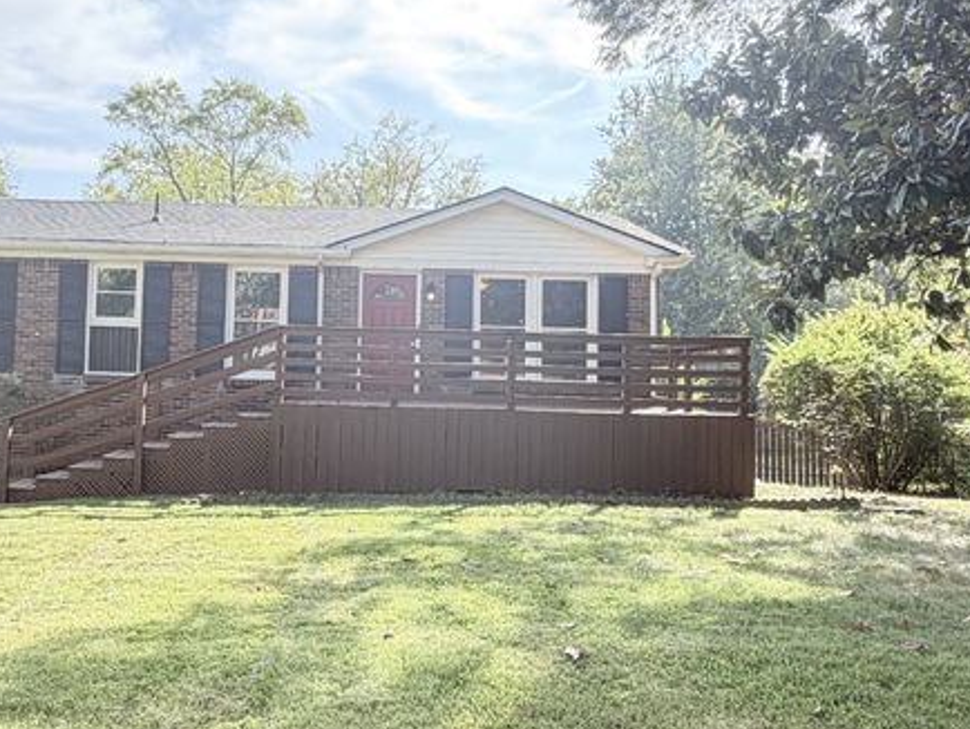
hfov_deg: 54.2
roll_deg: -1.3
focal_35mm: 33
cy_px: 335
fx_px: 925
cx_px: 322
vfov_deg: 43.0
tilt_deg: +2.1
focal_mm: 2.22
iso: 50
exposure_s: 1/168
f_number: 2.2
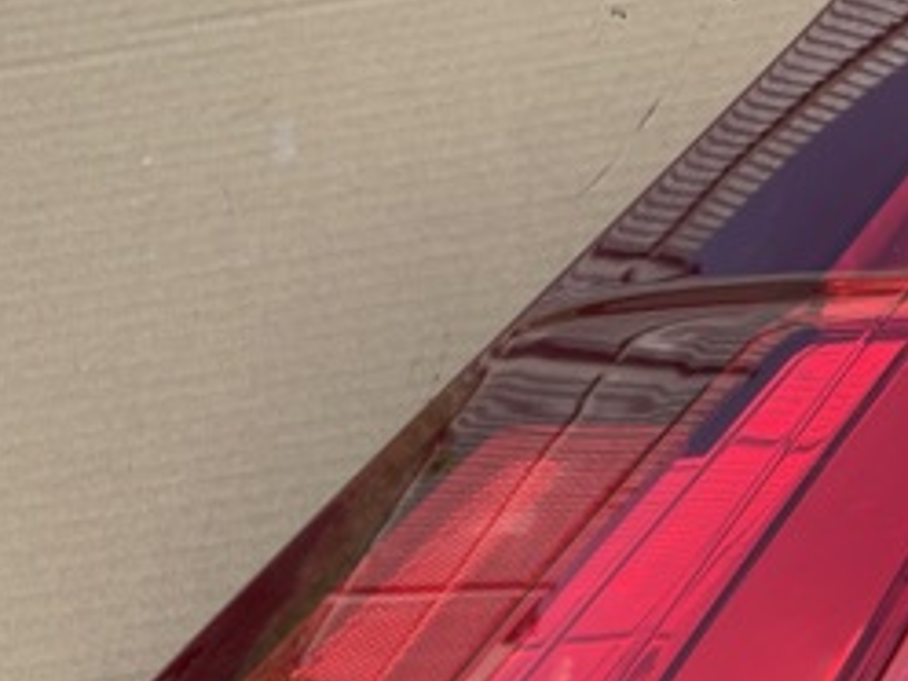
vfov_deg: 21.7
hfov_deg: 27.2
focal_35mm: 67
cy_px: 540
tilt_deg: -68.9
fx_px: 1757
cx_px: 923
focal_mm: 4.2
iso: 32
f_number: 1.6
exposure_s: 1/686
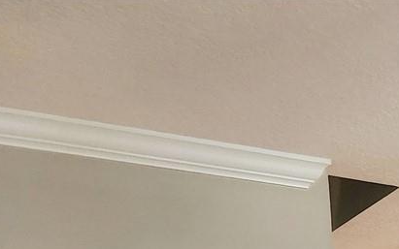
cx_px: 723
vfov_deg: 11.6
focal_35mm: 95
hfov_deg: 17.6
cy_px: 579
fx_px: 1033
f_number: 1.8
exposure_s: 1/120
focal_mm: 6.4
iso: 640
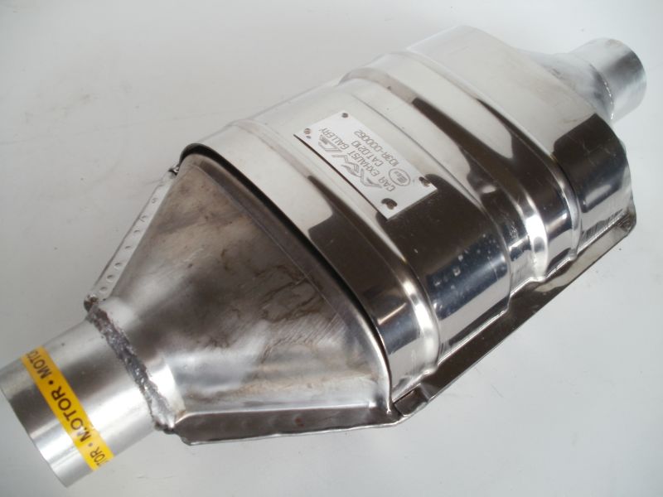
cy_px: 248
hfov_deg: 51.4
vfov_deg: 39.7
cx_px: 332
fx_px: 690
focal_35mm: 36
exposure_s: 1/30
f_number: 3.5
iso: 125
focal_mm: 6.3
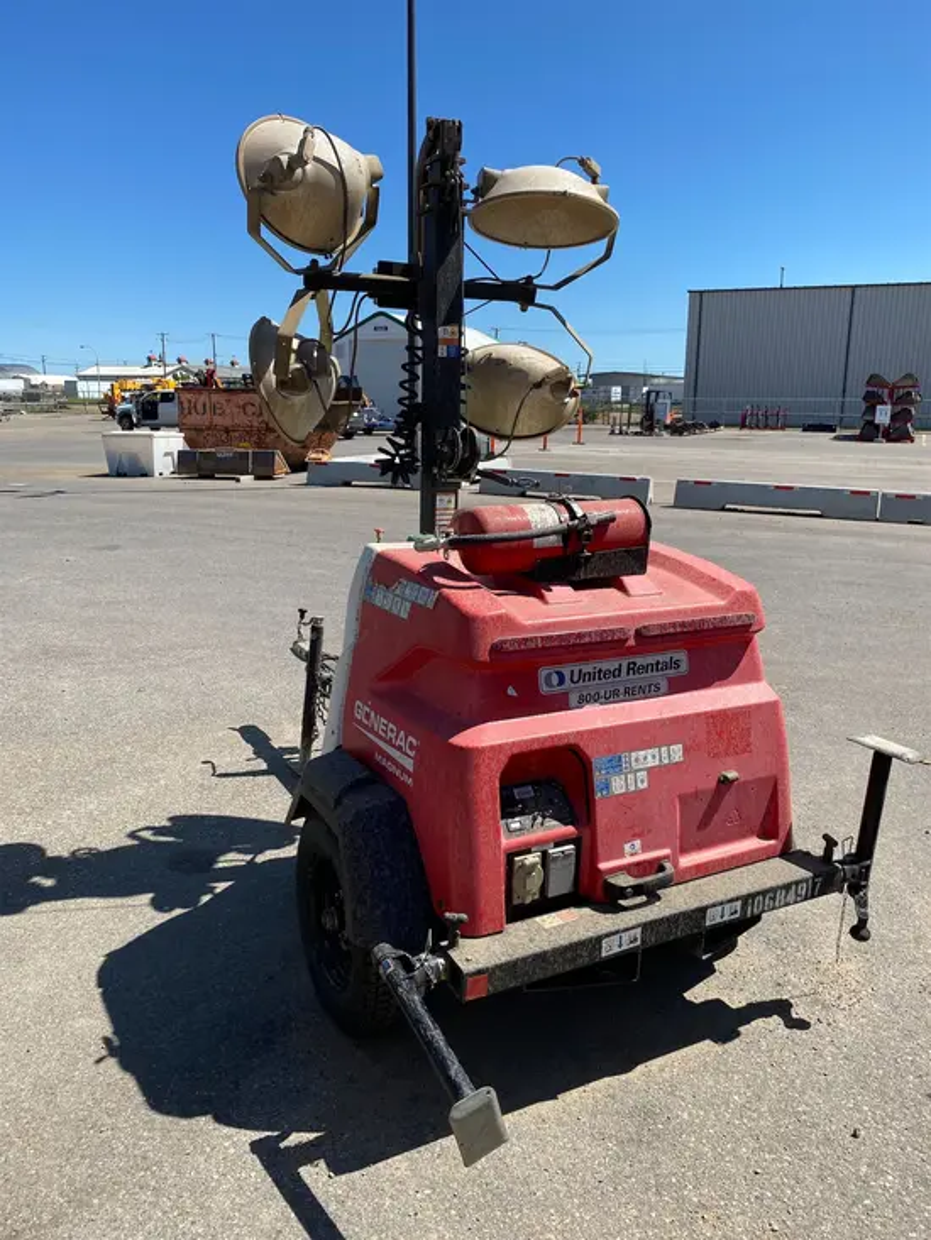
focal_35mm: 26
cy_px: 620
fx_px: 932
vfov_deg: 67.3
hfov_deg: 53.1
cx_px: 466
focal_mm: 4.25
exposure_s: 1/2513
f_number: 1.8
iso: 32
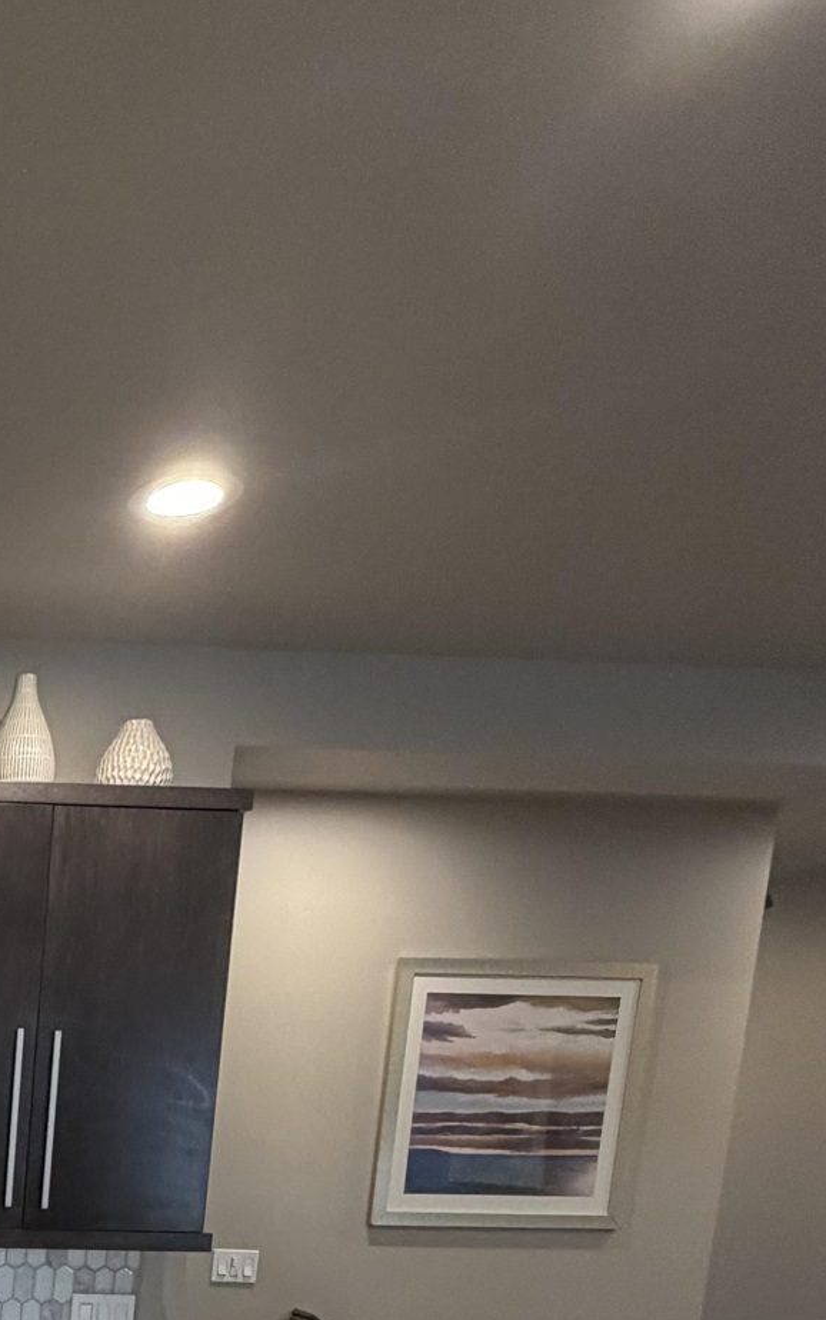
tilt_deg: -9.7
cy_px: 1347
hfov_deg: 26.2
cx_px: -384
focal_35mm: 37
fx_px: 1332
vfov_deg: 44.2
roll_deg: -1.7
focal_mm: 2.22
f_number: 2.2
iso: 200
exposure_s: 1/60
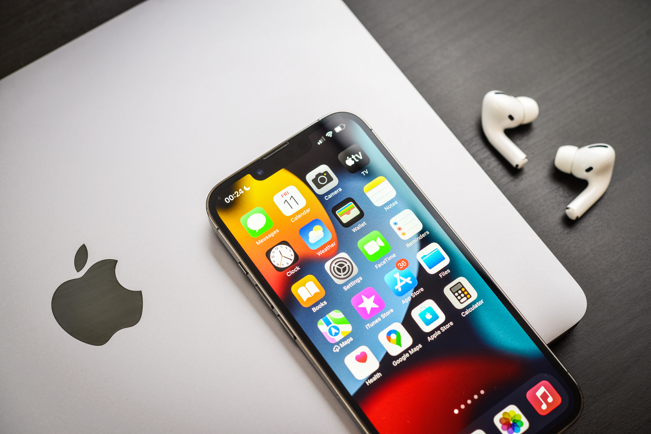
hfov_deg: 33.4
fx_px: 1085
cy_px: 217
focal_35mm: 60
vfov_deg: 22.6
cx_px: 326
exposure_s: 1/20
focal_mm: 60
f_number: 6.3
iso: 125
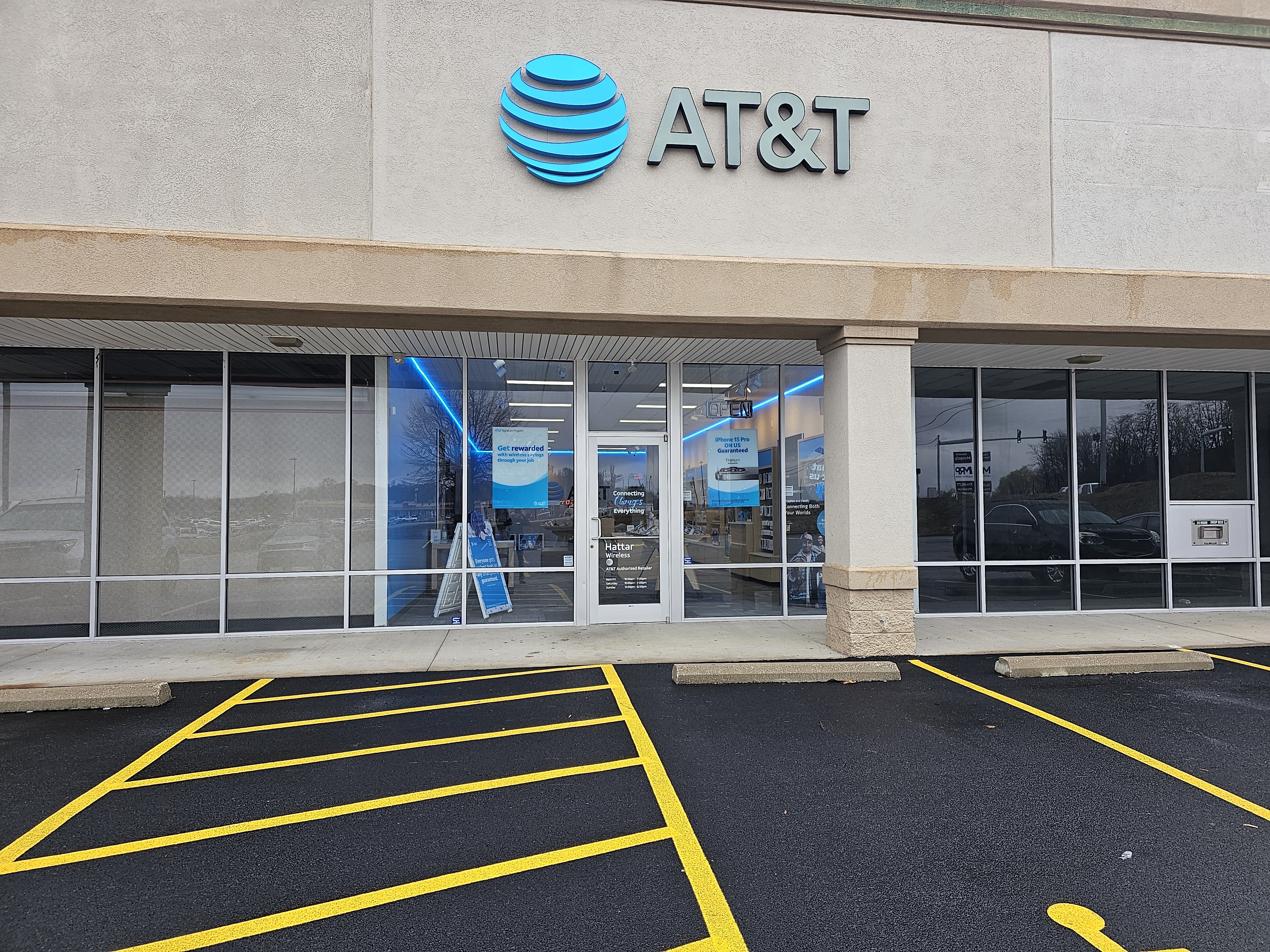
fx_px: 844
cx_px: 635
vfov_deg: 58.9
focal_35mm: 23
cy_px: 476
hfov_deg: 73.9
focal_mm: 6.3
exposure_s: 1/207
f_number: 1.7
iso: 50
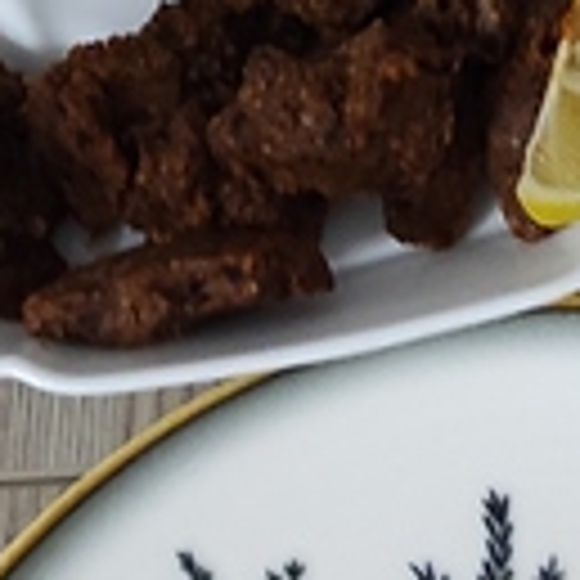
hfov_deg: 10.8
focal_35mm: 158
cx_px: 782
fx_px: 2995
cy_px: -423
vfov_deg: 10.5
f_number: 1.89
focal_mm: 5.43
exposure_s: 1/33
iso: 1604
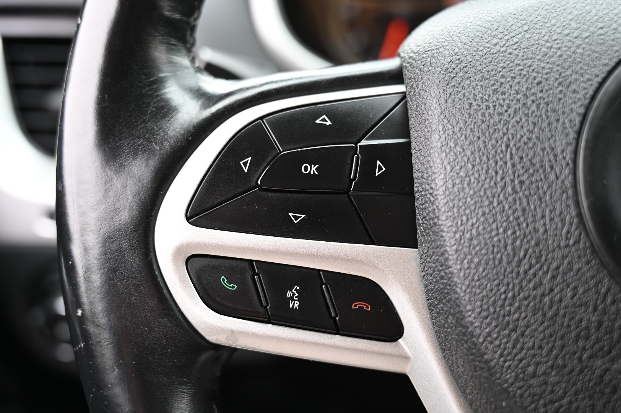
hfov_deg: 45.5
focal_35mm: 43
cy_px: 206
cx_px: 310
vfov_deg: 31.1
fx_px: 741
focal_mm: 43
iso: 560
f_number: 4
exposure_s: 1/125
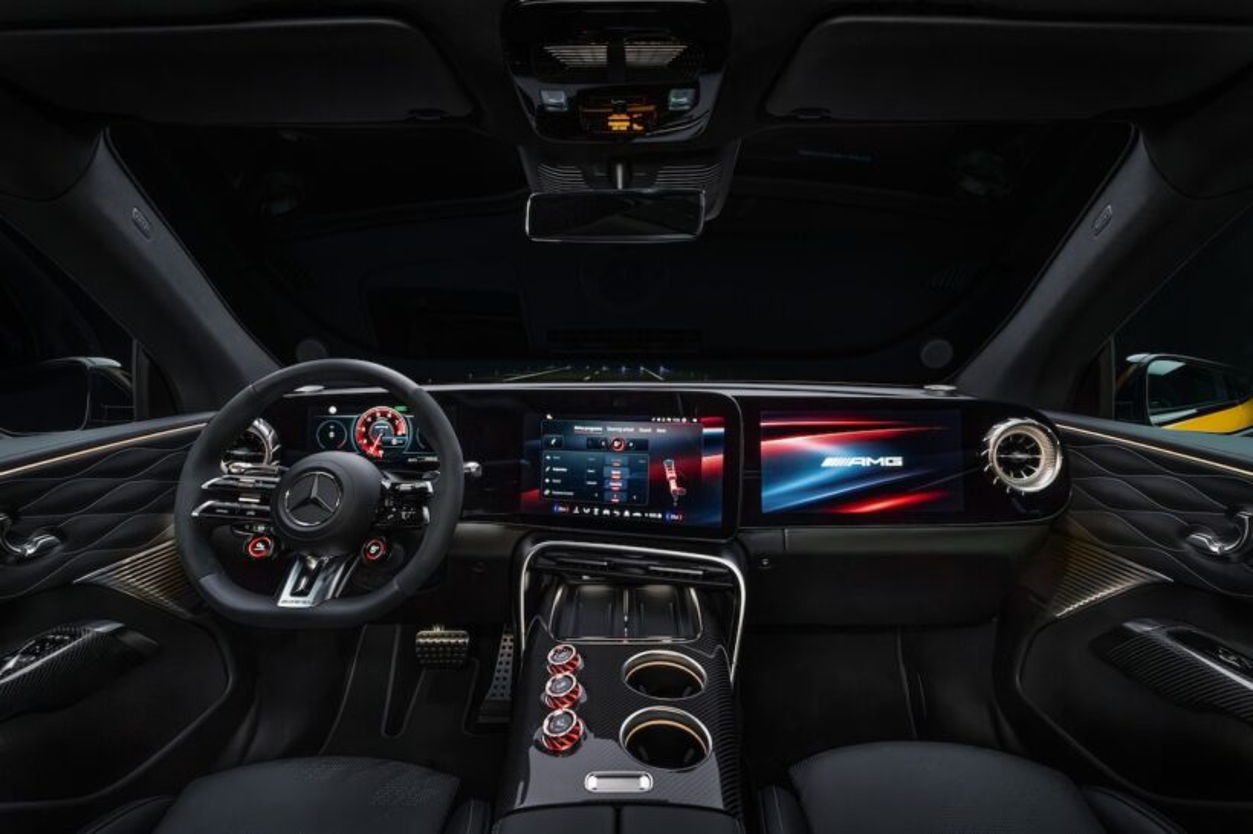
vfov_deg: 70.4
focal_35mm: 17
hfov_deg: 93.3
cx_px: 626
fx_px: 591
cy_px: 417
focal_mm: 17
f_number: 10
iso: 4000
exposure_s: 1/15
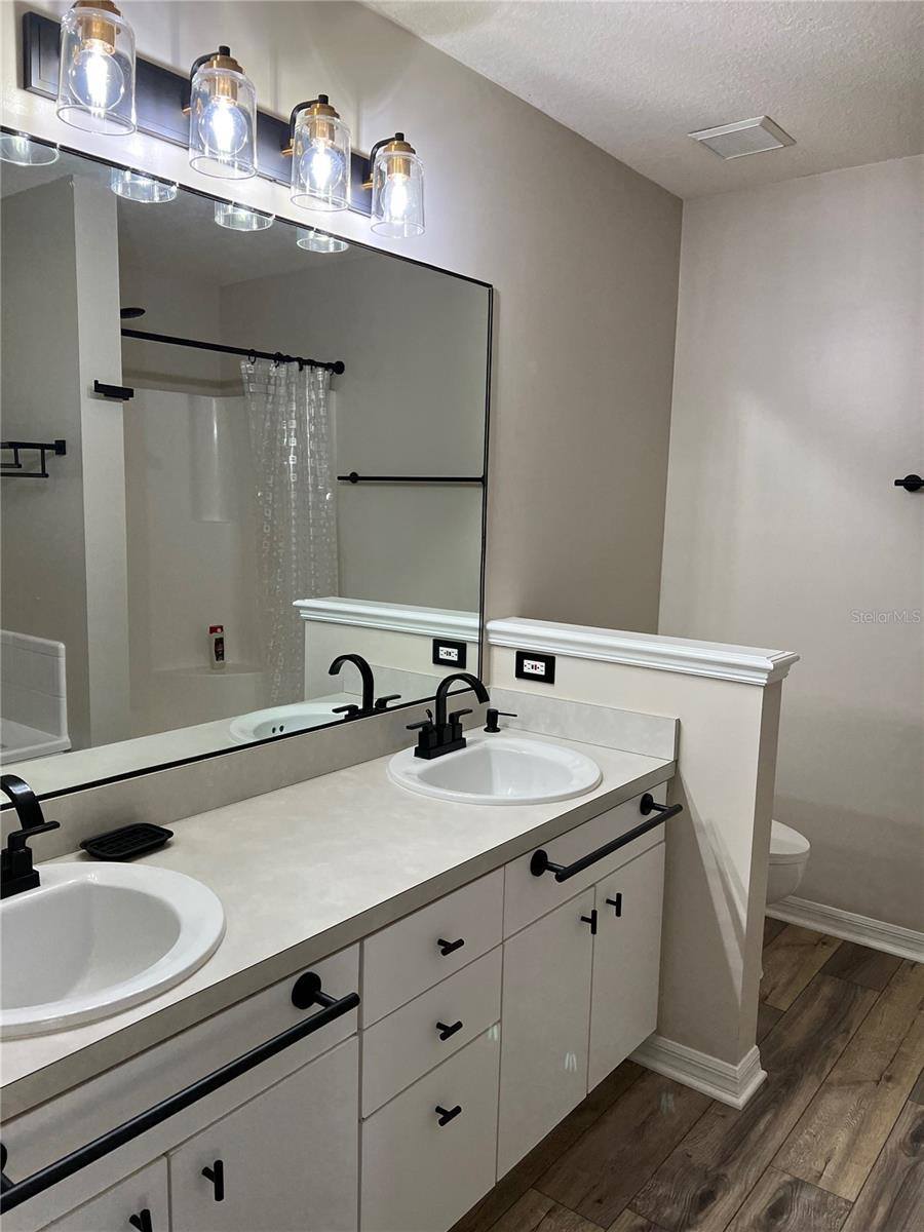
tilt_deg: -7.4
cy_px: 616
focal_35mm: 26
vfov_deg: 67.3
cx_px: 462
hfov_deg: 53.1
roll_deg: -1.9
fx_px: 925
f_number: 1.5
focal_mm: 5.7
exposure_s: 1/120
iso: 125
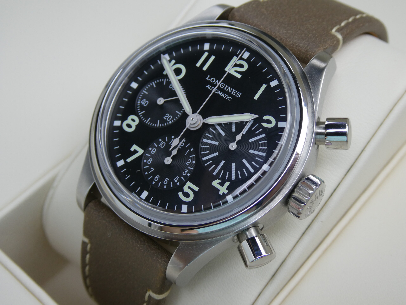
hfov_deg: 38.2
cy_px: 152
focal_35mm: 50
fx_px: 586
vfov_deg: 29.1
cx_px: 203
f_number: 4.1
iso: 100
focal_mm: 9
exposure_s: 1/80
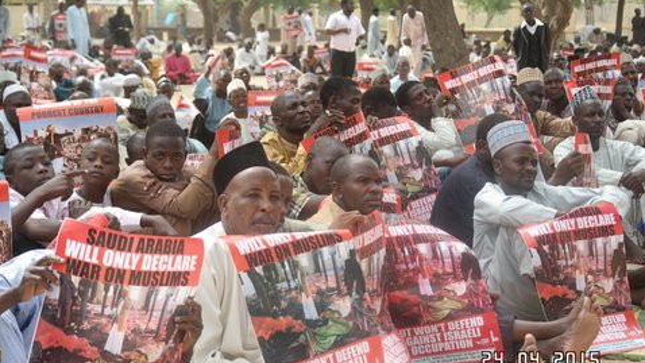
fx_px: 1385
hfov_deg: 26.2
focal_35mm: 81
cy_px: 192
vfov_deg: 14.9
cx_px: 322
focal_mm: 50
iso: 100
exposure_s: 1/200
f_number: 5
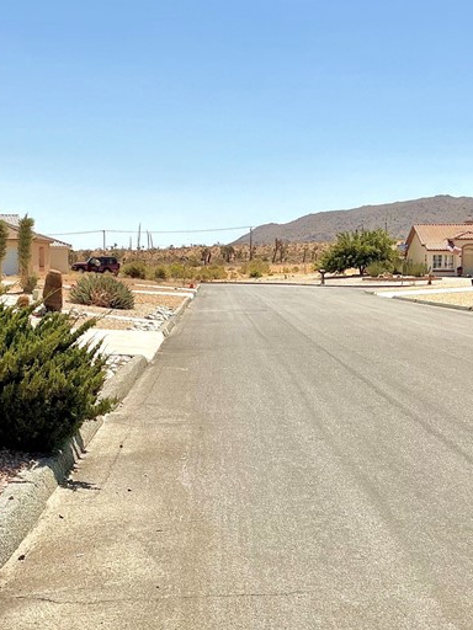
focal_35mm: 58
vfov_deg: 33.2
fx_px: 1057
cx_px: 241
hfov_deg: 25.2
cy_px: 345
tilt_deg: -4.3
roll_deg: -0.4
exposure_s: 1/3322
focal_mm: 3
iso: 25
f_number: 1.8
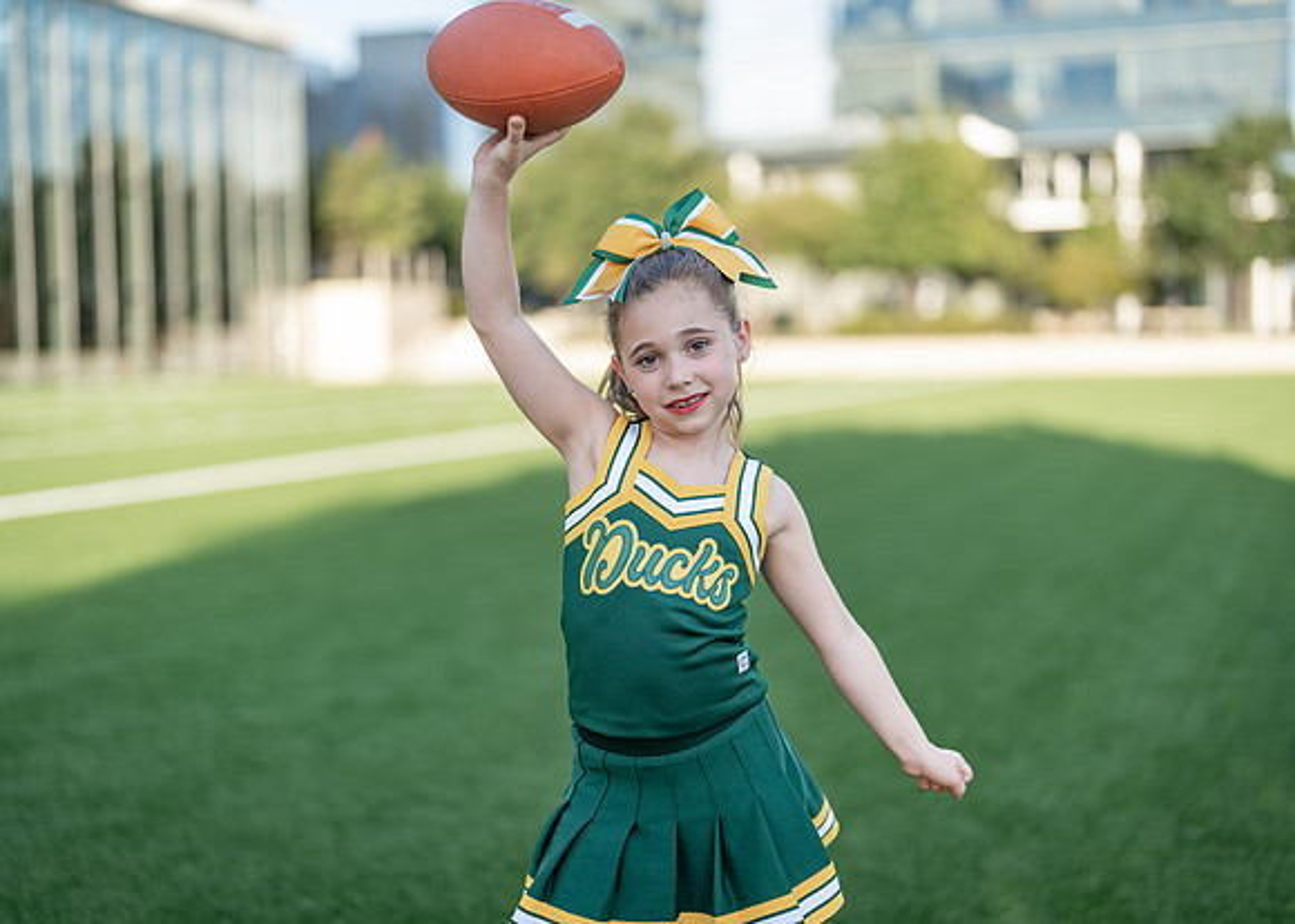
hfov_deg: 37.2
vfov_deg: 27.0
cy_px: 462
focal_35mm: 52
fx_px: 1926
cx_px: 648
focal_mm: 50
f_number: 1.2
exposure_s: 1/1250
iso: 100
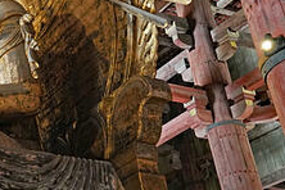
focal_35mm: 81
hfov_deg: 22.9
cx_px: -62
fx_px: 641
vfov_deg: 16.8
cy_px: 67
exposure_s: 1/40
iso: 3200
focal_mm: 30
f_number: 4
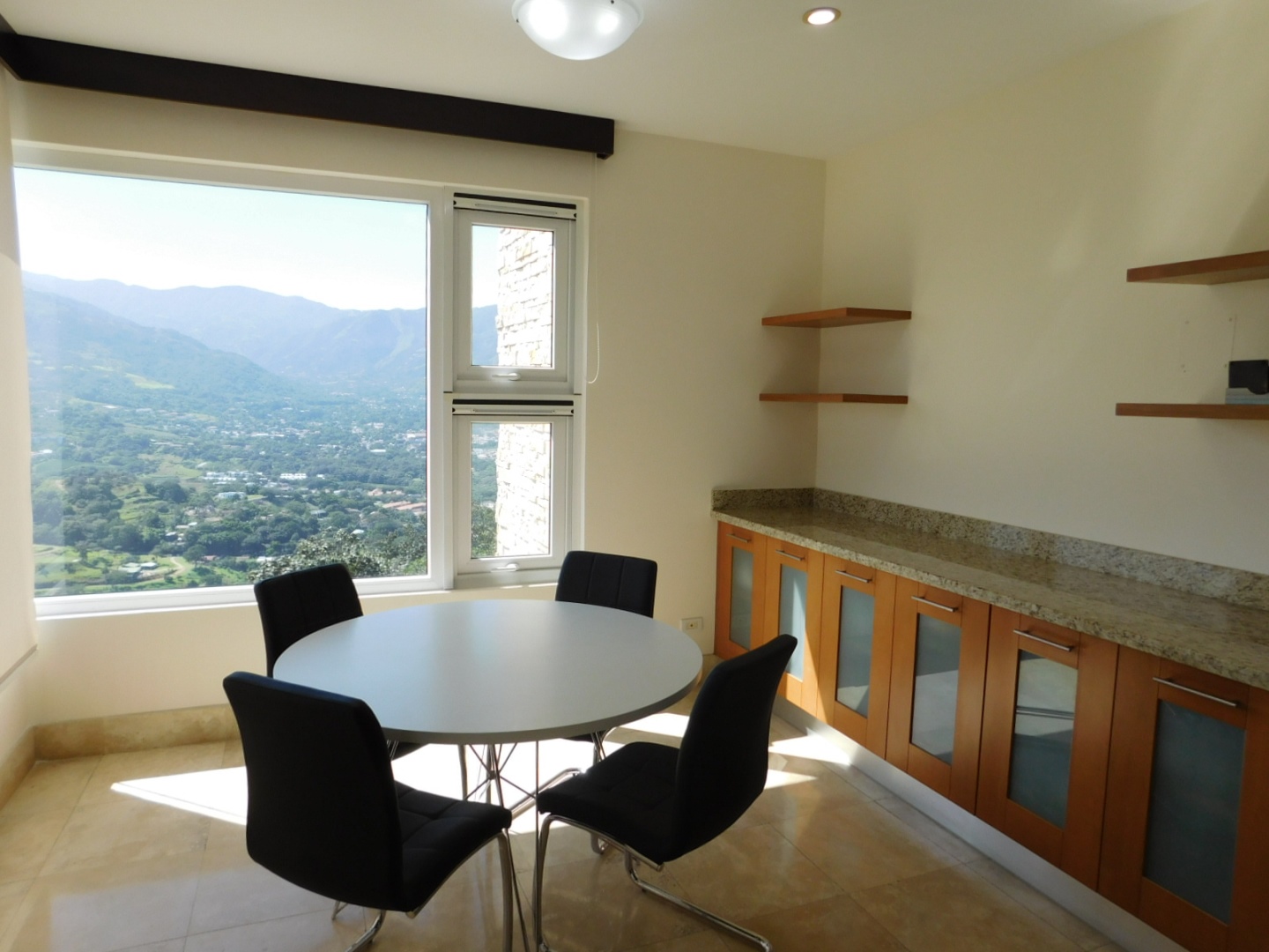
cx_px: 634
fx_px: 843
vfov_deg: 58.9
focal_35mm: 23
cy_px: 476
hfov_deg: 73.9
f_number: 3
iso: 125
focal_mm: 4
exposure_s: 1/250
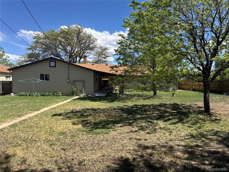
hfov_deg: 71.6
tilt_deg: -1.8
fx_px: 159
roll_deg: -0.8
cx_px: 114
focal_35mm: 24
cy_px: 86
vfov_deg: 56.8
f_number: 1.78
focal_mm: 6.76
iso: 80
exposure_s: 1/3096
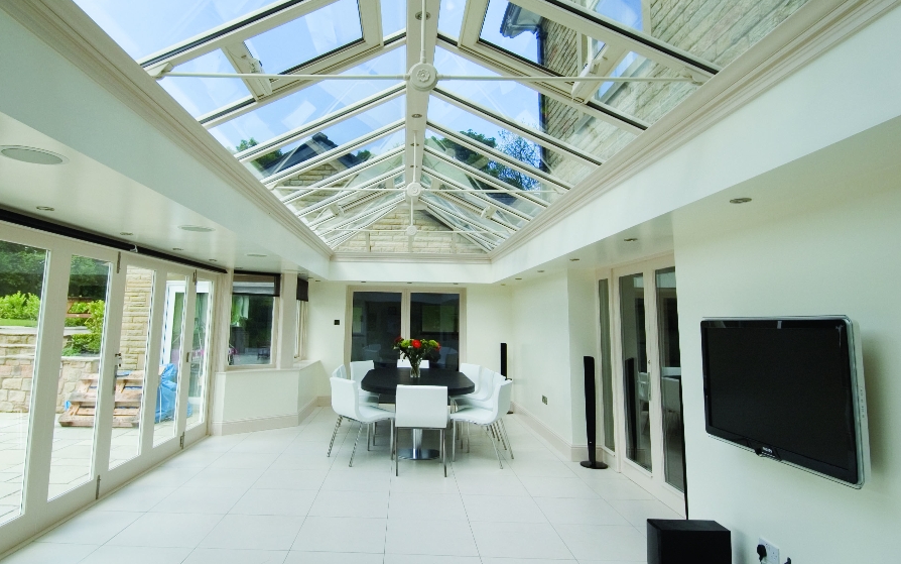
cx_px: 389
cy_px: 252
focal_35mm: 21
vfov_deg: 57.2
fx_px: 516
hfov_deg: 81.8
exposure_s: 1/200
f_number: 7.1
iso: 200
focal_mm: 12
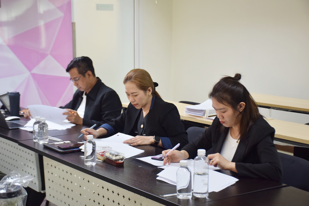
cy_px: 103
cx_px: 154
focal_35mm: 63
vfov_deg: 21.6
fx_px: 541
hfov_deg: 31.9
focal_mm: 42
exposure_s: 1/60
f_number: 4.5
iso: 560
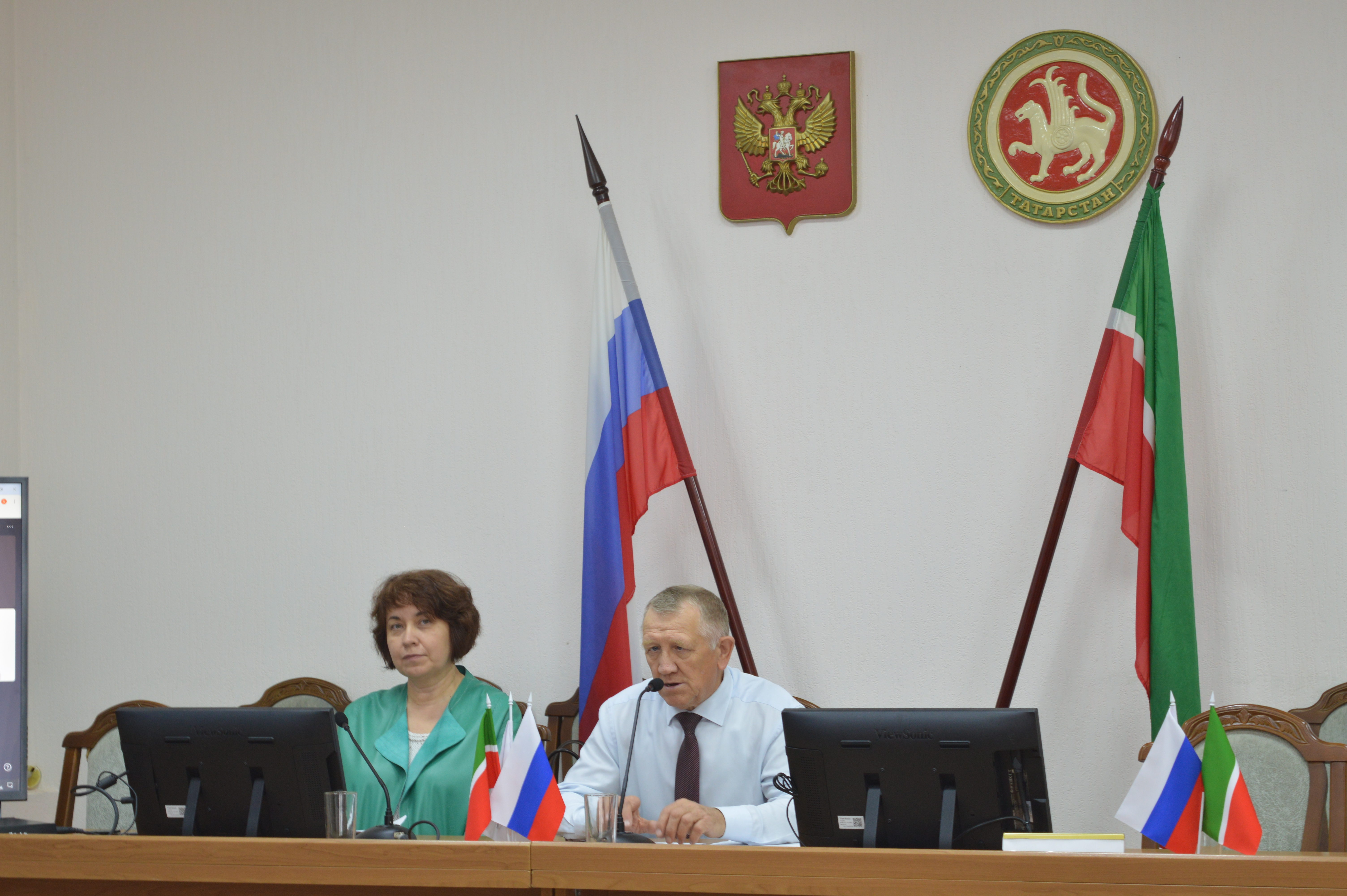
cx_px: 674
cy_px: 448
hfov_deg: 24.6
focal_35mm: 82
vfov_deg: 16.5
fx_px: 3084
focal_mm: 55
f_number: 5.6
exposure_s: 1/20
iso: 400
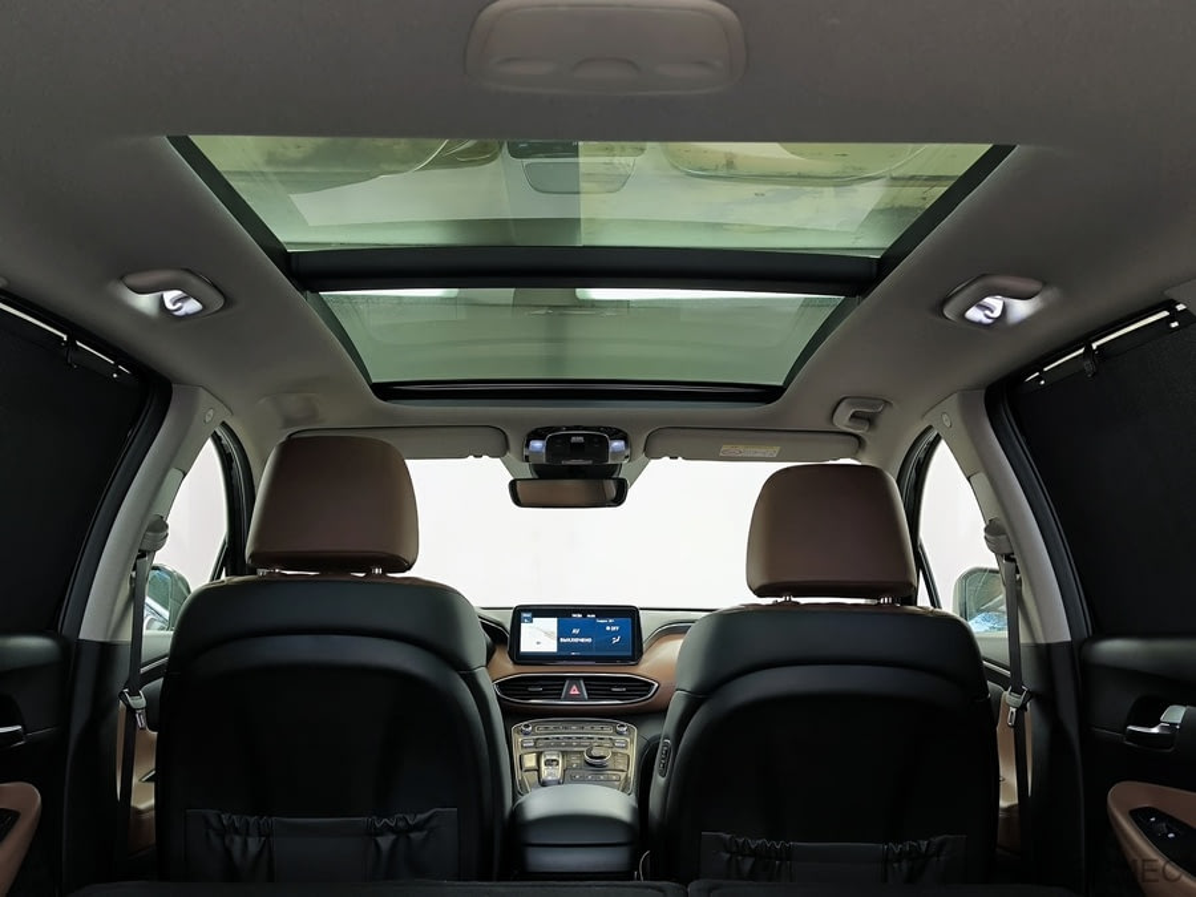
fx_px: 1209
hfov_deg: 52.6
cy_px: 448
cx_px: 598
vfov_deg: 40.7
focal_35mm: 35
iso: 400
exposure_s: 1/100
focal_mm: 6.92
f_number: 1.9
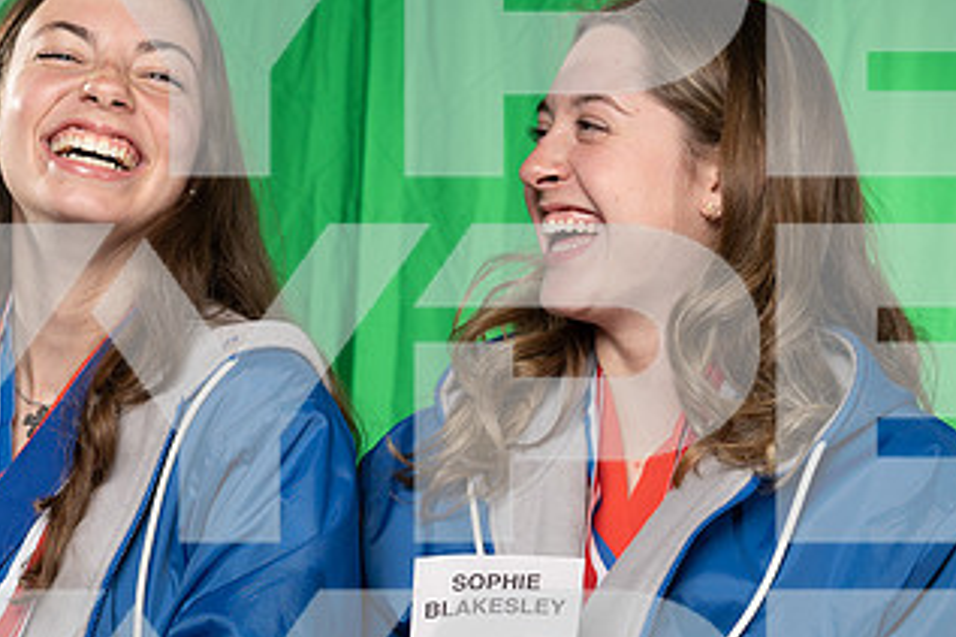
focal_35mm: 86
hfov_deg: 23.6
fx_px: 2282
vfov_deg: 15.9
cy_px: 385
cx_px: 356
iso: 200
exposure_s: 1/250
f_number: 5.6
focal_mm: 47
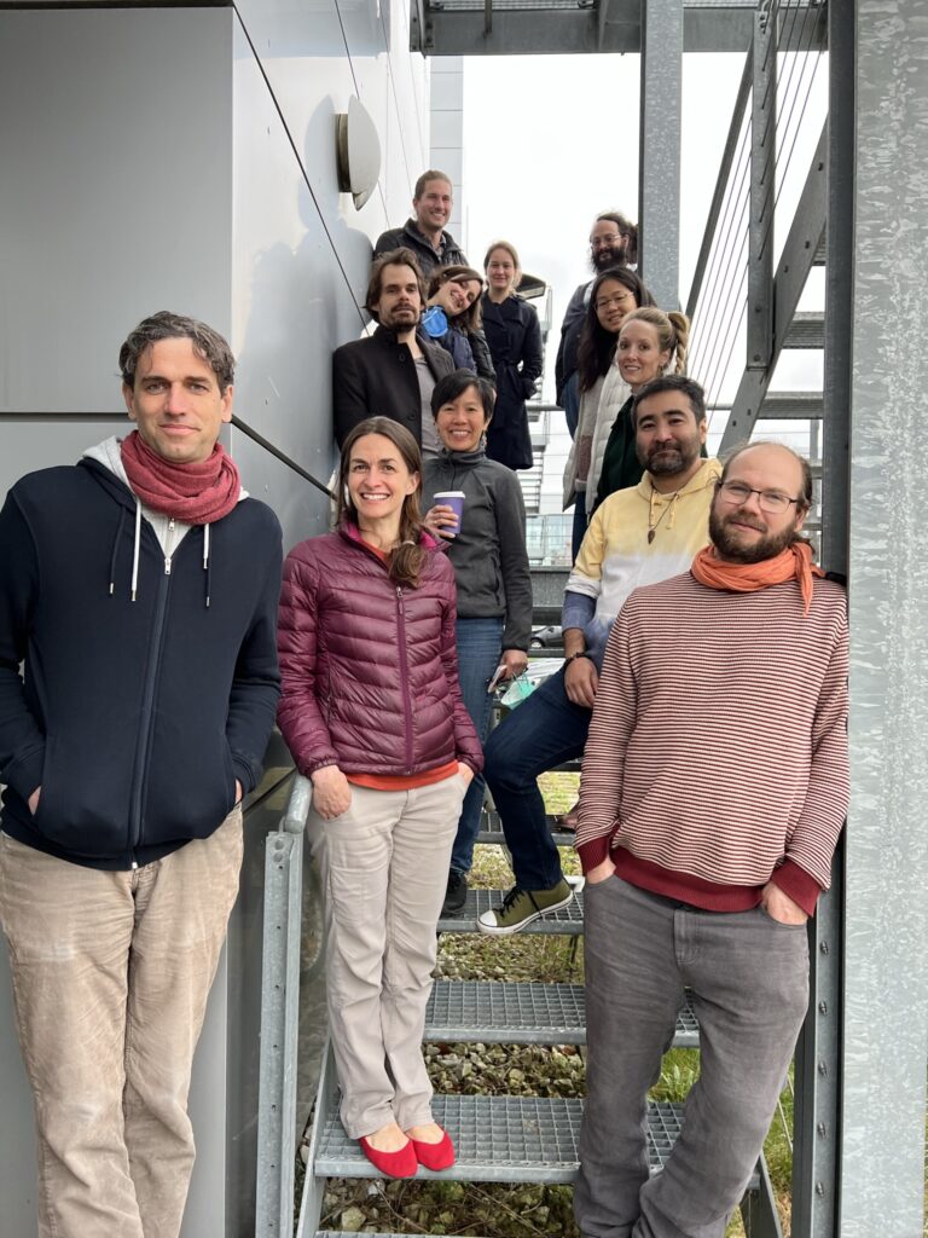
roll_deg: +2.1
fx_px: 929
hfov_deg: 53.1
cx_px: 464
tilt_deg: +0.6
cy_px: 619
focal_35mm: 26
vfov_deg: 67.3
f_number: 1.5
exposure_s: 1/216
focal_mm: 5.7
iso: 50
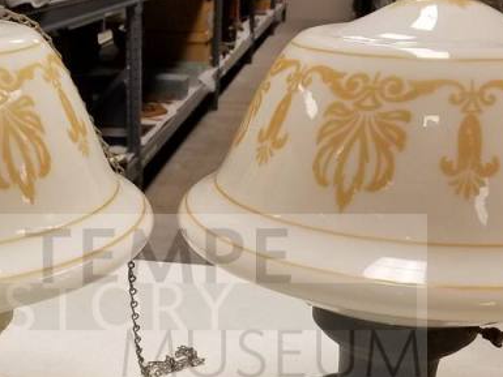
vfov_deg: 26.5
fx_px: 785
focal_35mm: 54
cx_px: 166
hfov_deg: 35.2
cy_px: 304
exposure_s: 1/60
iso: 160
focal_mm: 4.2
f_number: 1.7
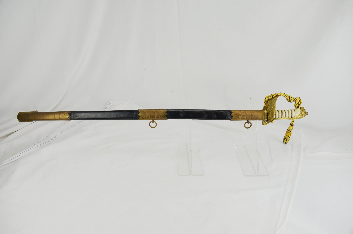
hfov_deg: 62.0
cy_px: 117
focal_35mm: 30
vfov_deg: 43.4
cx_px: 176
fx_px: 294
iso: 220
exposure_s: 1/125
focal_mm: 20
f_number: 5.6
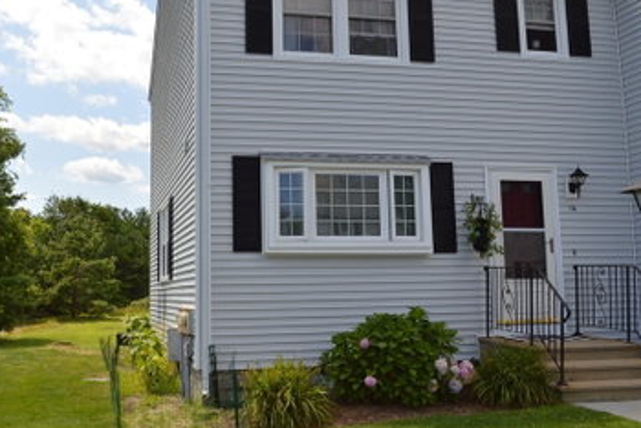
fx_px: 731
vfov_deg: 32.6
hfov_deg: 47.1
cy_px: 180
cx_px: 254
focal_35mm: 41
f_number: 8
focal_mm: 20
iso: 100
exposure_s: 1/200
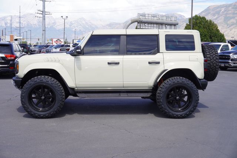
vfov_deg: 28.1
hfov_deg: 41.1
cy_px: 79
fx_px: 316
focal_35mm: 48
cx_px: 118
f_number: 9
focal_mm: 32
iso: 100
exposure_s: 1/100
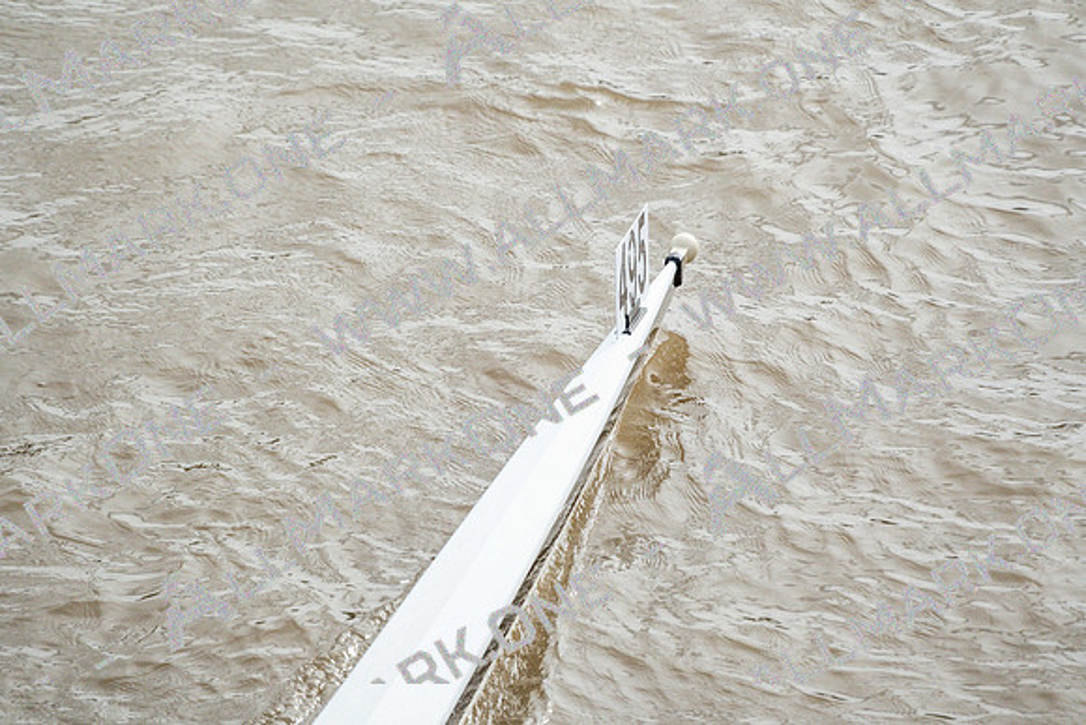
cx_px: 543
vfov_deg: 2.3
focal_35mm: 600
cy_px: 362
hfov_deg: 3.4
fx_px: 18103
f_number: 6.3
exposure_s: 1/5000
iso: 640
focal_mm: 600
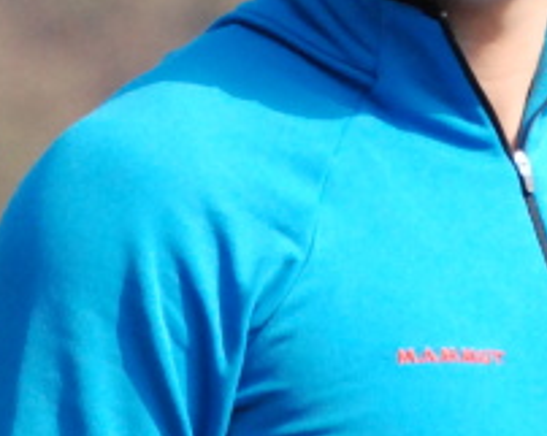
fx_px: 23149
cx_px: 436
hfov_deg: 1.4
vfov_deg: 1.1
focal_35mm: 1432
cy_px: -164
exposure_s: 1/2500
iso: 1600
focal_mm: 200
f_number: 6.3
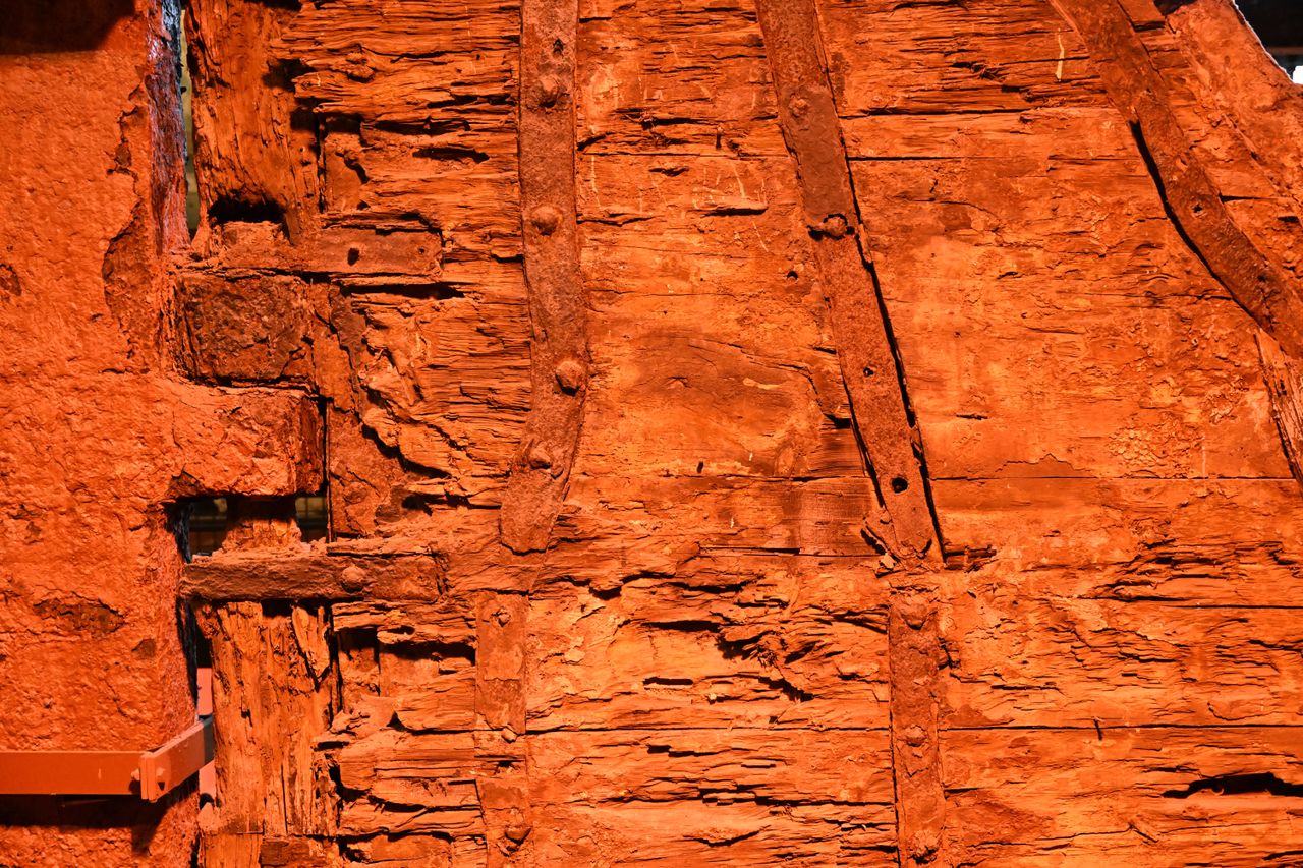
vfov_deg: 26.0
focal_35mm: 52
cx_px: 652
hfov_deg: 38.2
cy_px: 434
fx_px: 1882
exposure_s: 1/60
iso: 8000
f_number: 5.6
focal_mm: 52
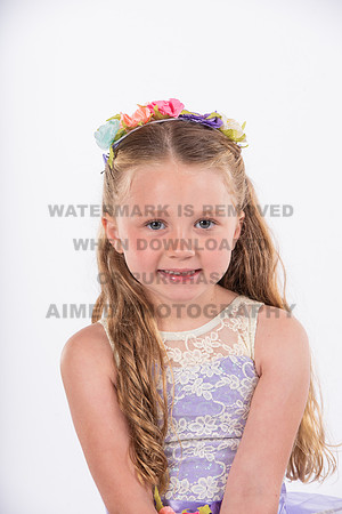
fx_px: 2422
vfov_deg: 12.1
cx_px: 171
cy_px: 257
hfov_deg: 8.1
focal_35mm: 170
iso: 320
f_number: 11
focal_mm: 170
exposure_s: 1/200
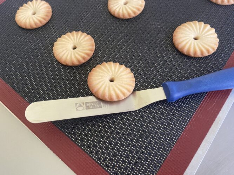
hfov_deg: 67.3
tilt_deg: -64.7
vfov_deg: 53.0
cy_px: 88
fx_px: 176
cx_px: 117
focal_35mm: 26
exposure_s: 1/44
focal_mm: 4.25
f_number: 1.8
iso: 500
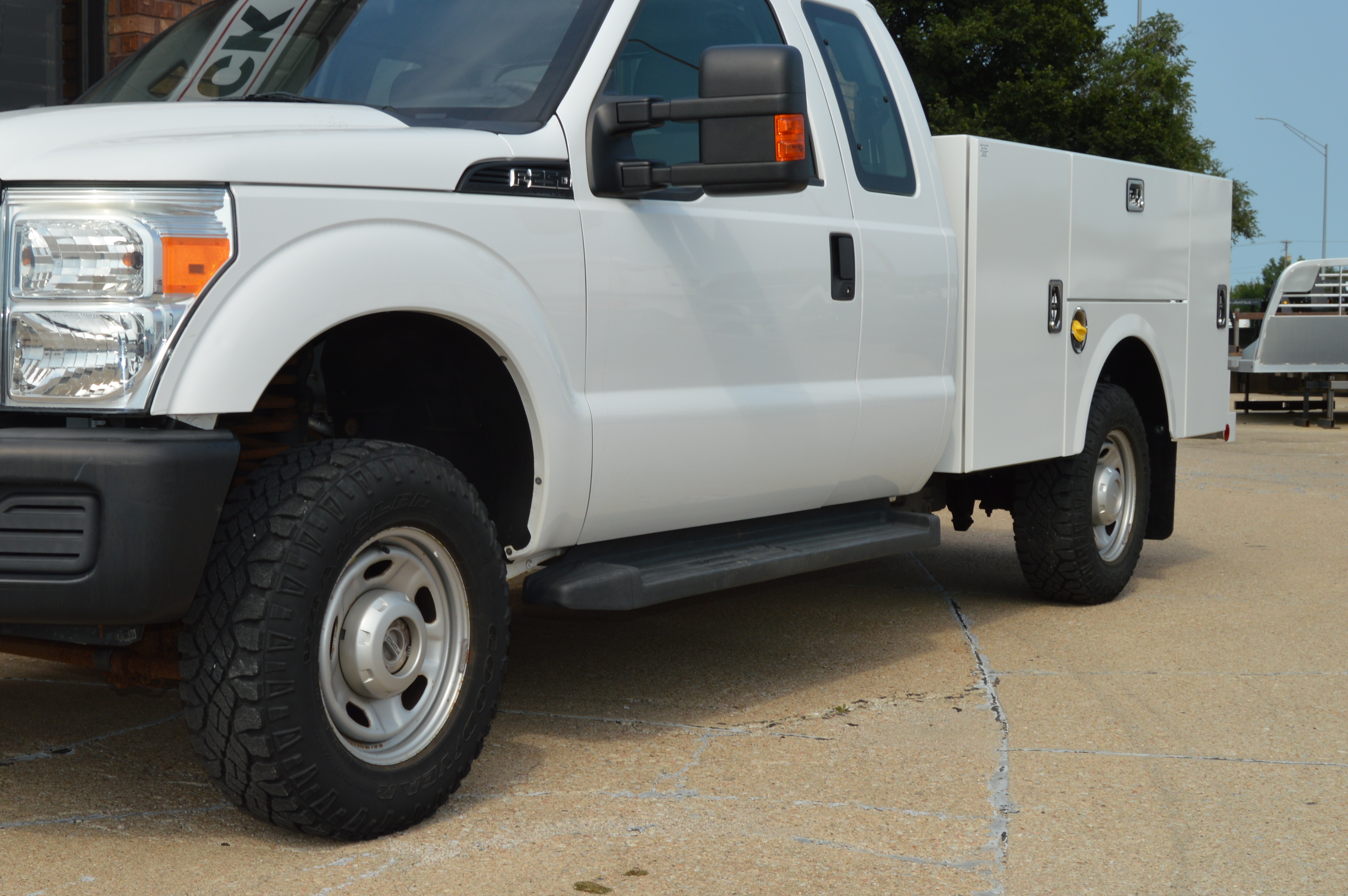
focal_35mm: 52
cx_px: 411
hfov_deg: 37.8
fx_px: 1936
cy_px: 498
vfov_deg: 26.1
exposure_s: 1/200
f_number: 10
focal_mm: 23
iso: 100
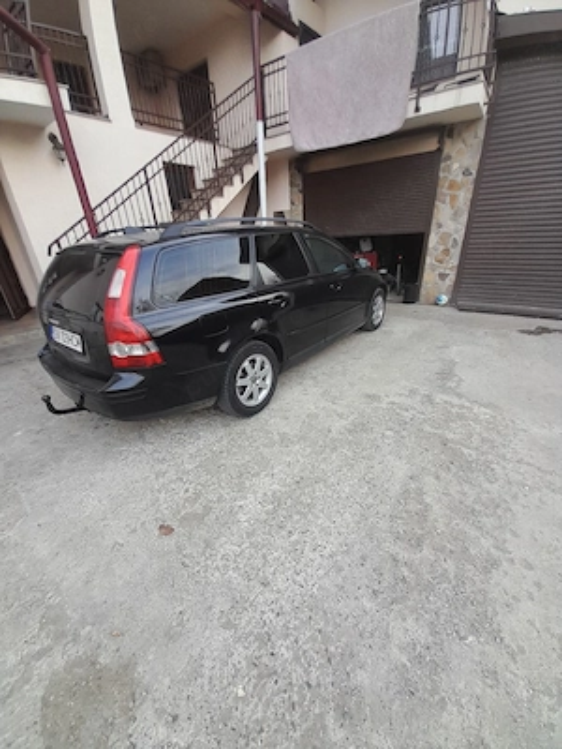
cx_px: 281
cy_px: 374
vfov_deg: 106.2
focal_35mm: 13
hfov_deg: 89.9
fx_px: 281
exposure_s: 1/100
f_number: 2.2
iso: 40
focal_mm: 1.13
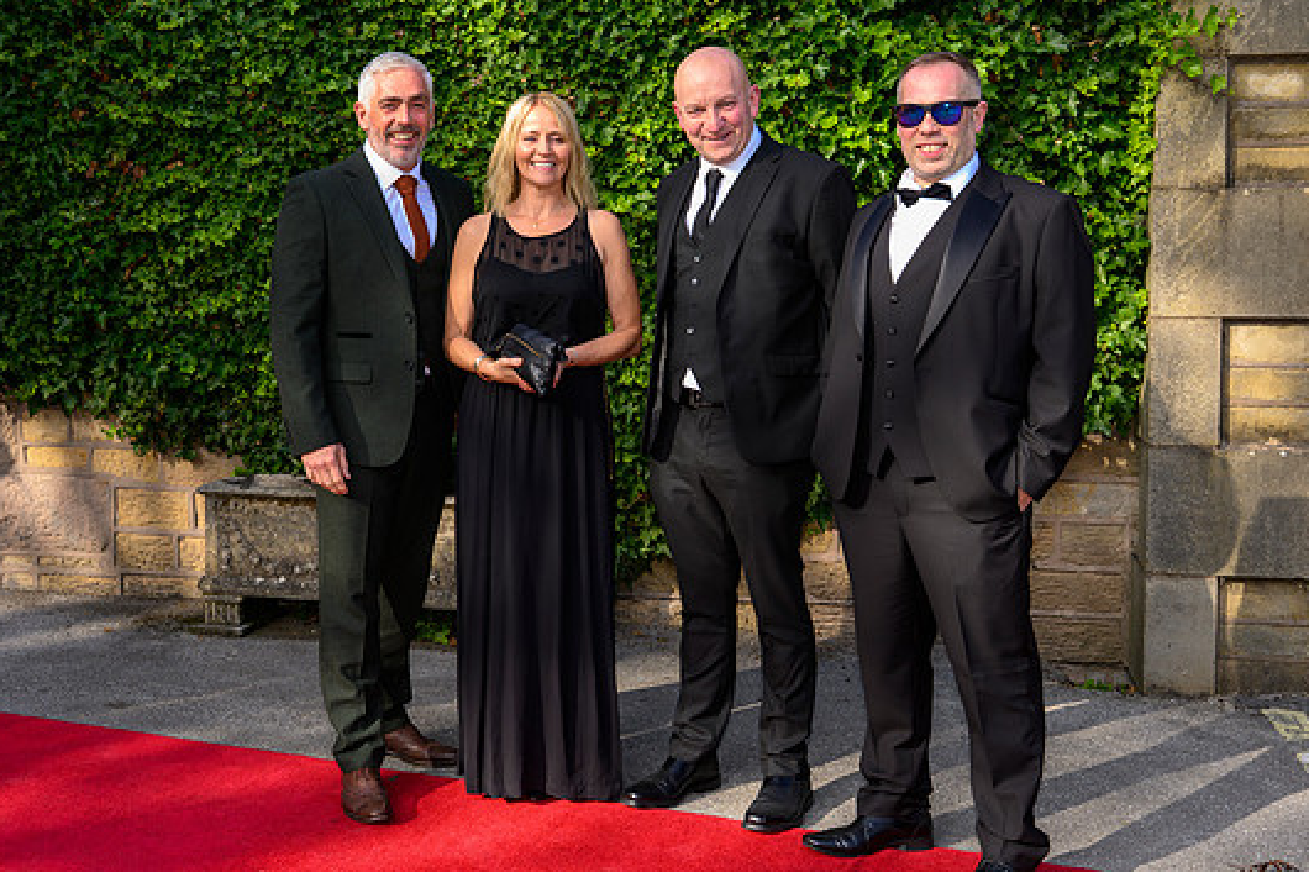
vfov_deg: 30.4
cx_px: 567
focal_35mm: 44
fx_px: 1599
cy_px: 367
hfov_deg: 44.4
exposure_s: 1/125
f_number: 8
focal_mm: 32.5
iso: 360
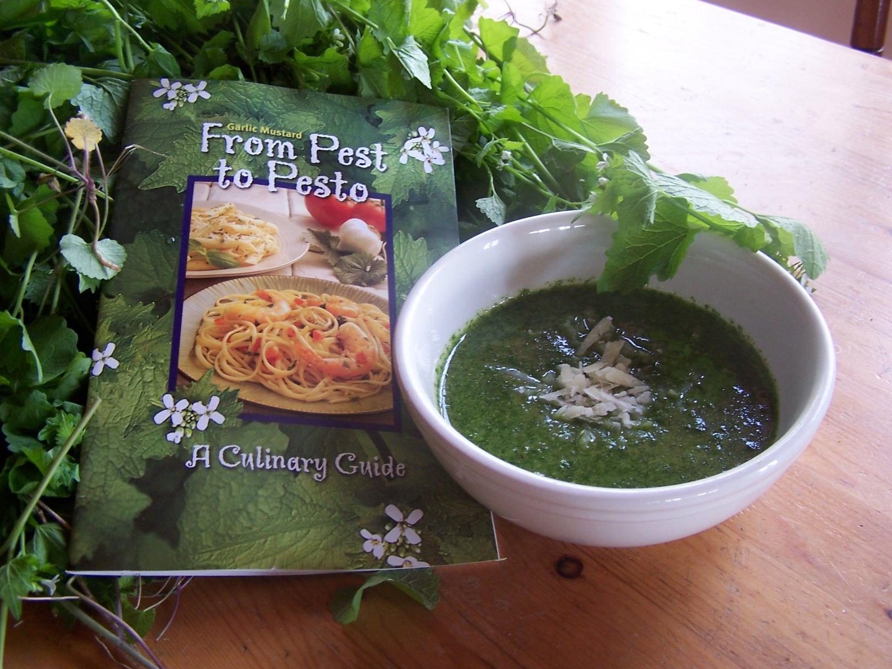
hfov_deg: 47.9
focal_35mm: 39
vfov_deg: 36.8
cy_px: 332
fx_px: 1005
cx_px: 439
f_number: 2.8
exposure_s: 1/30
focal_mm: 6.3
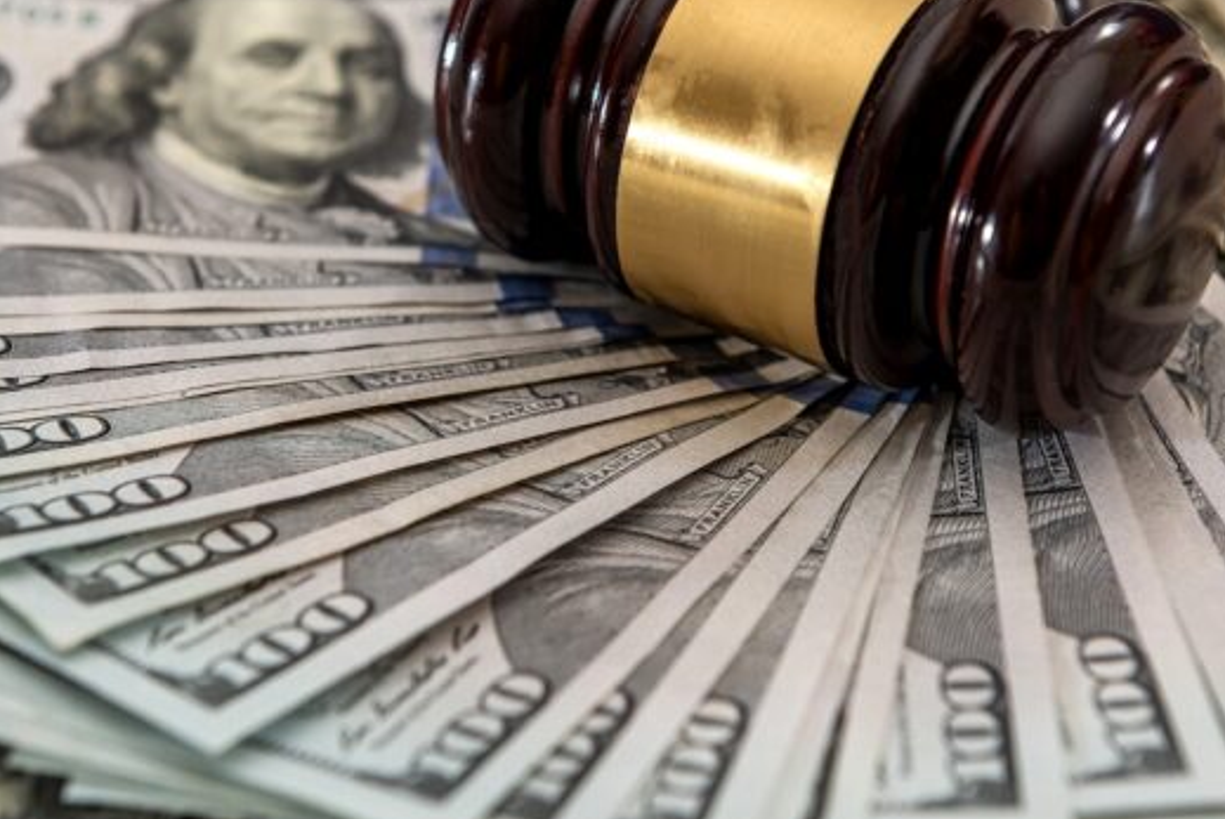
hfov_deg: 20.2
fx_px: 3440
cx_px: 539
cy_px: 349
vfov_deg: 13.6
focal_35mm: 101
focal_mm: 70
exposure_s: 1/200
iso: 250
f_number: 7.1
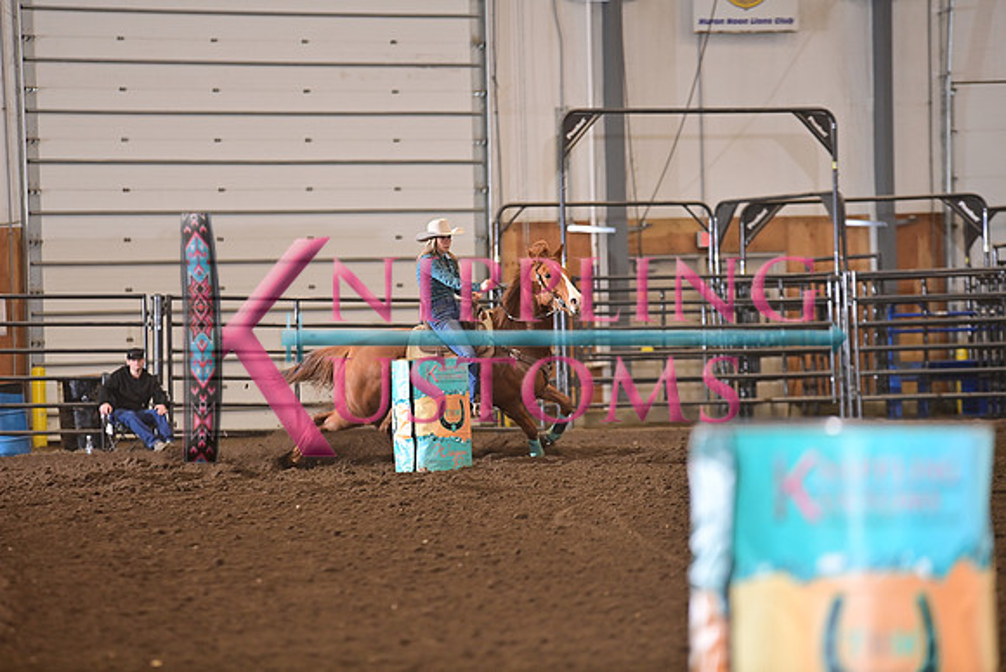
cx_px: 503
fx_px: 5590
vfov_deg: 6.9
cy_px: 336
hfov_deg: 10.3
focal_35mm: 200
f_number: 3.2
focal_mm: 200
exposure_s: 1/250
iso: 1000
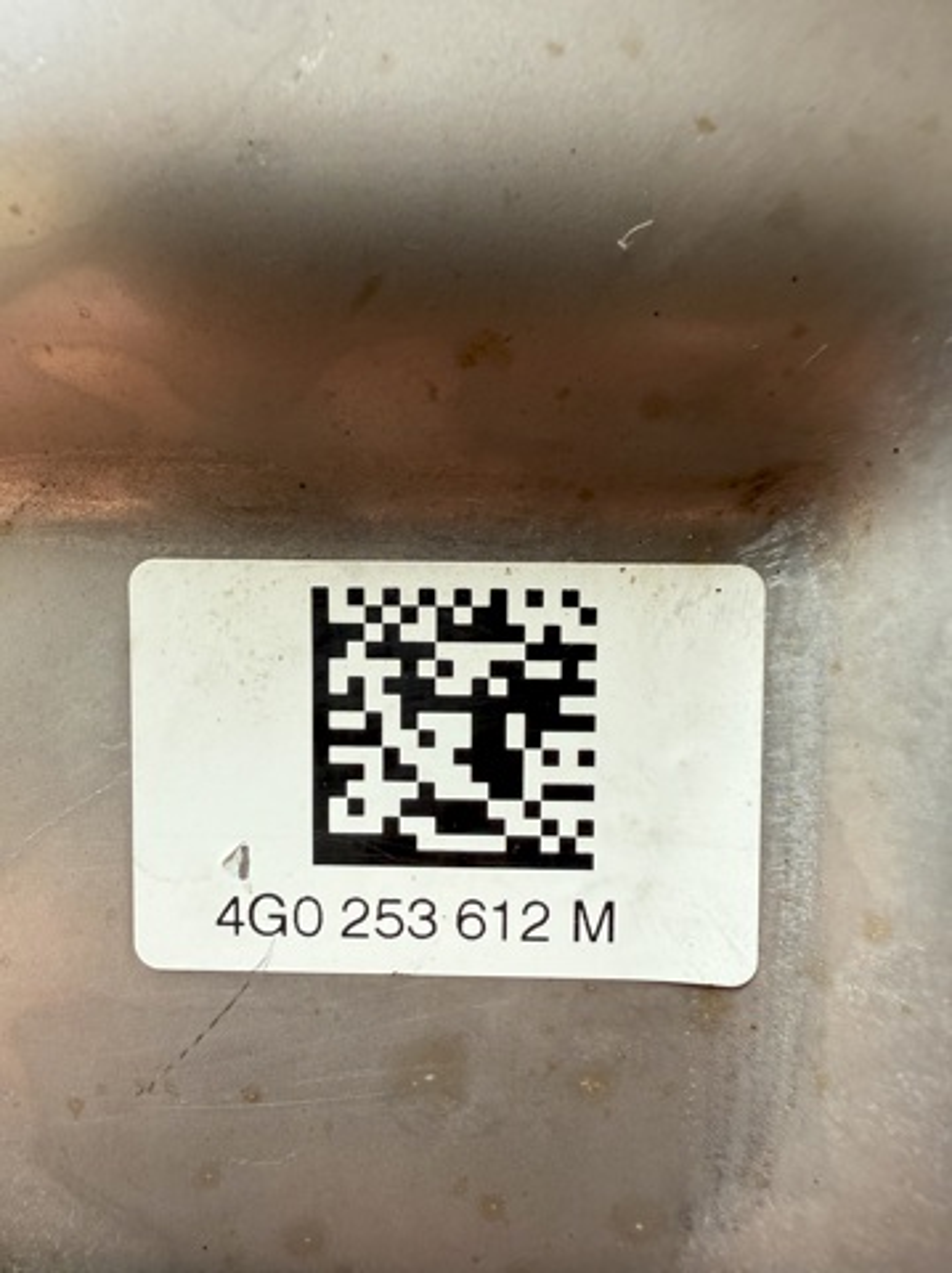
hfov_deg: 56.7
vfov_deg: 71.7
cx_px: 476
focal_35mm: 24
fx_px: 882
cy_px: 636
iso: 64
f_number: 2.2
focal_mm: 2.22
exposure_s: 1/99
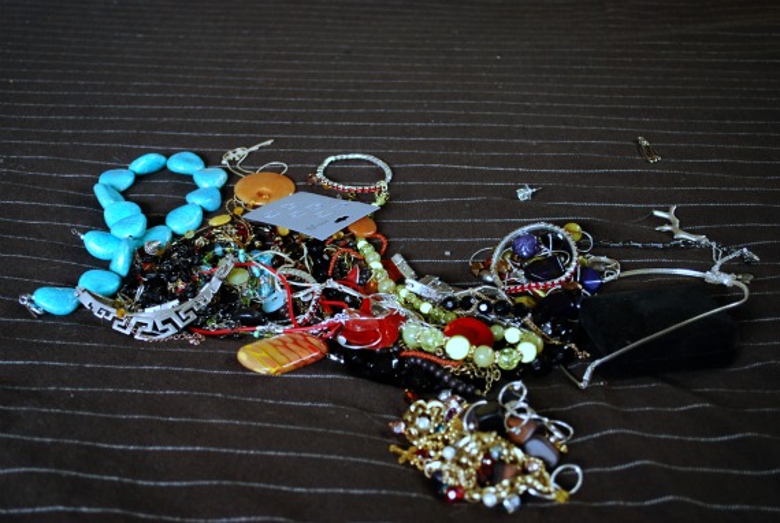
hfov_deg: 37.8
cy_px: 262
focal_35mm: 52
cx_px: 390
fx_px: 1139
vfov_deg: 25.8
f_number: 5.3
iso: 400
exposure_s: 1/1.3
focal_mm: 35
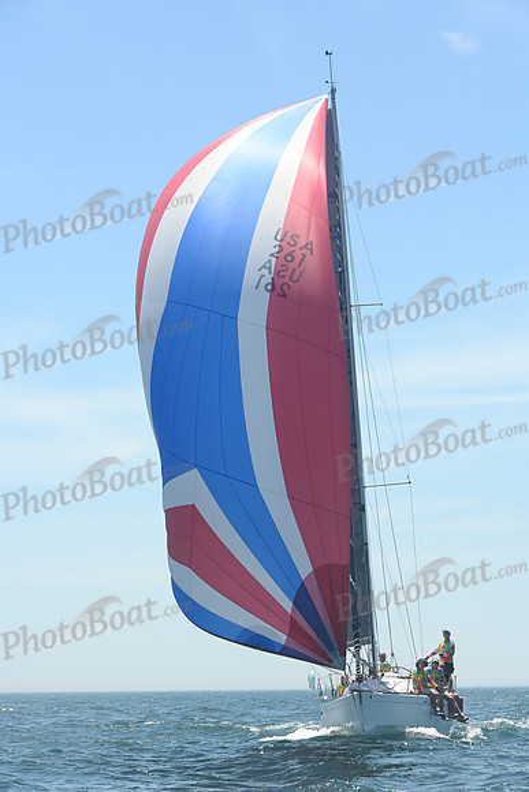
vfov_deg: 20.8
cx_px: 264
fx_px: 2159
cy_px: 396
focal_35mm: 98
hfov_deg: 14.0
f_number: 8
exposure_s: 1/1000
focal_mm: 98
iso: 320
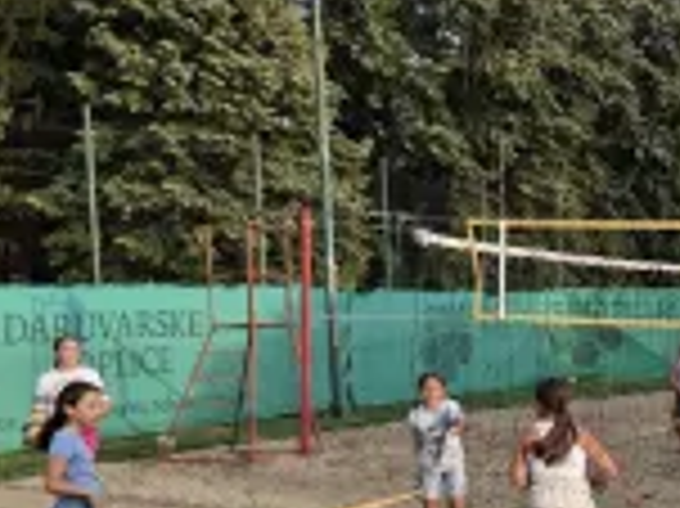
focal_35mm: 68
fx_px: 1335
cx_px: 775
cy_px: 373
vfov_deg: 21.4
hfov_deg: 26.1
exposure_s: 1/621
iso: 32
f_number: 1.8
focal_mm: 4.69
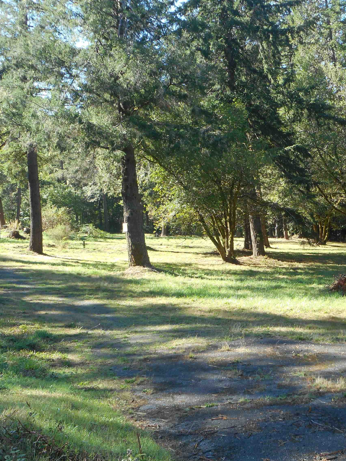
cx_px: 253
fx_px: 613
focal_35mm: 46
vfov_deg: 41.2
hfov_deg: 31.0
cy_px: 232
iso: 80
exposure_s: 1/60
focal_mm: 6
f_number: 4.2
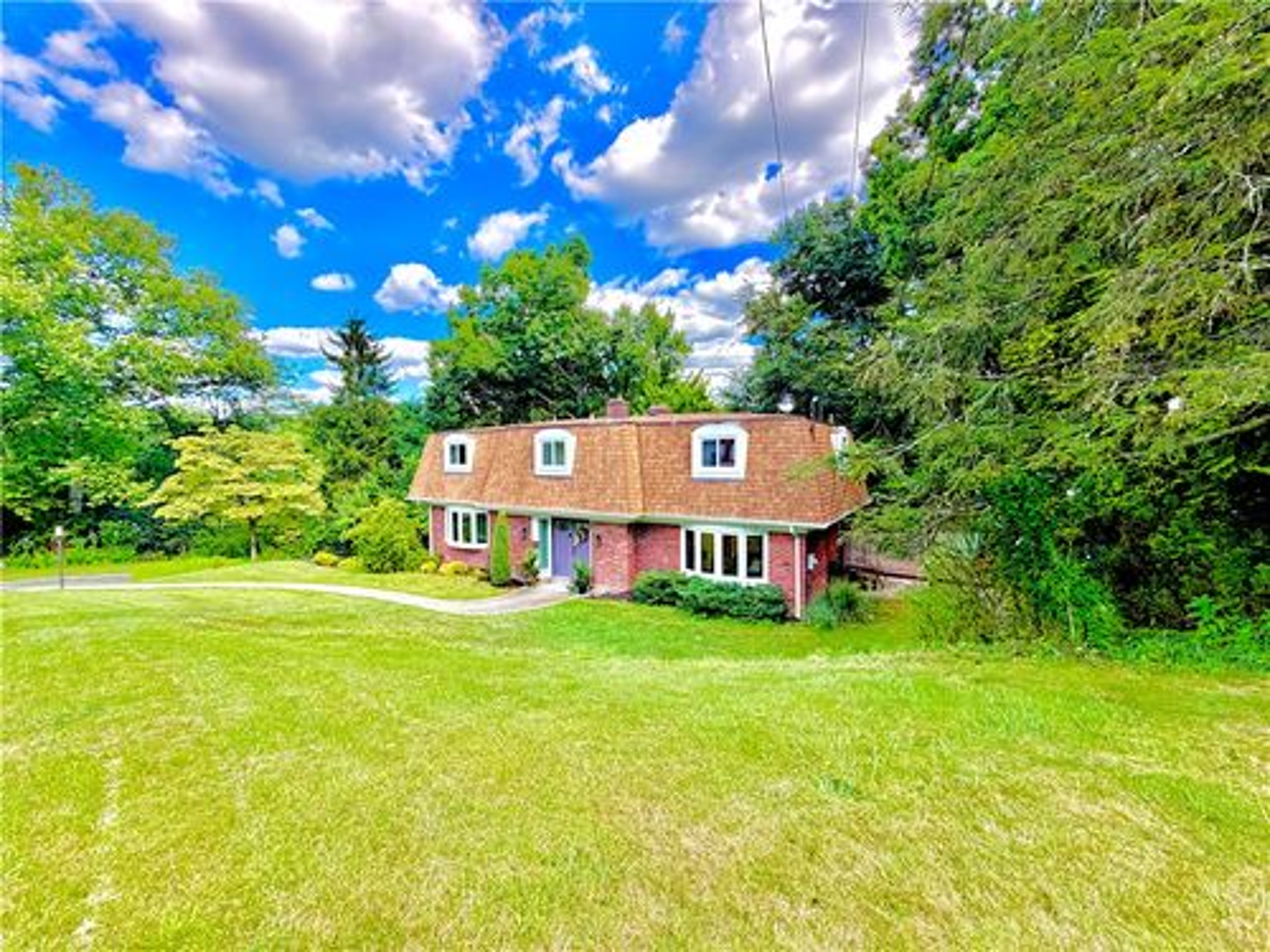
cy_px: 476
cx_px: 635
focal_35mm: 14
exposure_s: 1/502
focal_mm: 2.22
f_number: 2.2
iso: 50
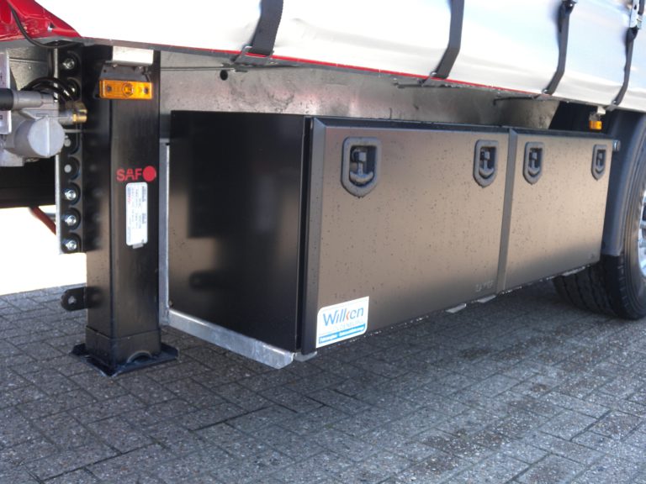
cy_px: 242
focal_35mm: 34
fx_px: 635
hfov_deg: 54.0
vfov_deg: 41.8
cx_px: 323
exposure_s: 1/76.4
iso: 64
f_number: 3.2
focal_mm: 7.3
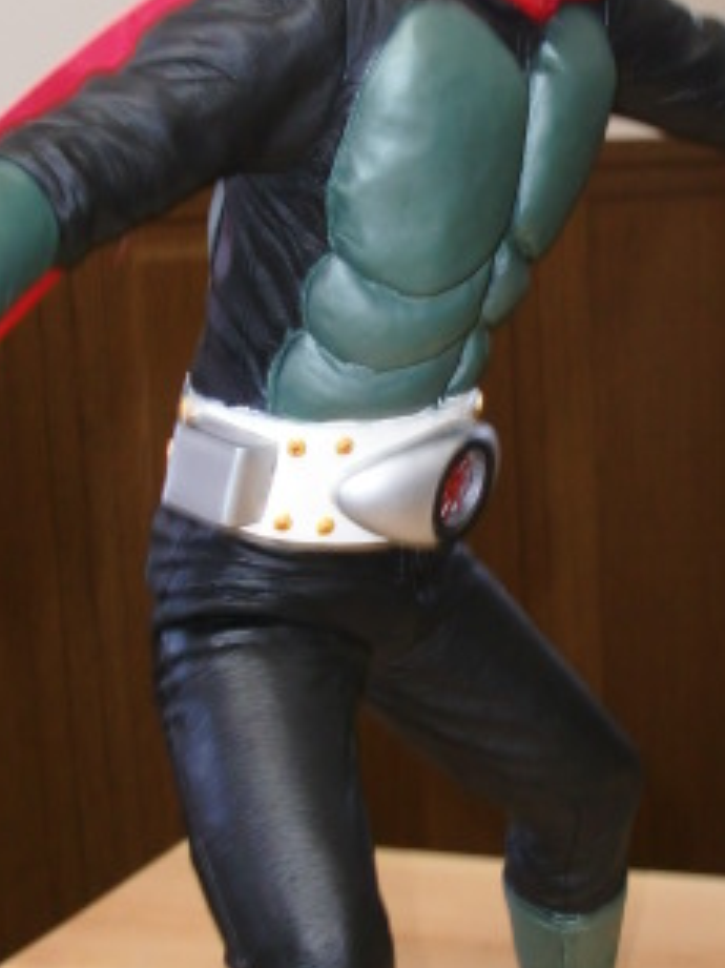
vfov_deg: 26.0
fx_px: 2096
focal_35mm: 75
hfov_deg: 19.6
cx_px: 463
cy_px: 479
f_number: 2.8
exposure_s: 1/30
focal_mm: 6.3
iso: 200
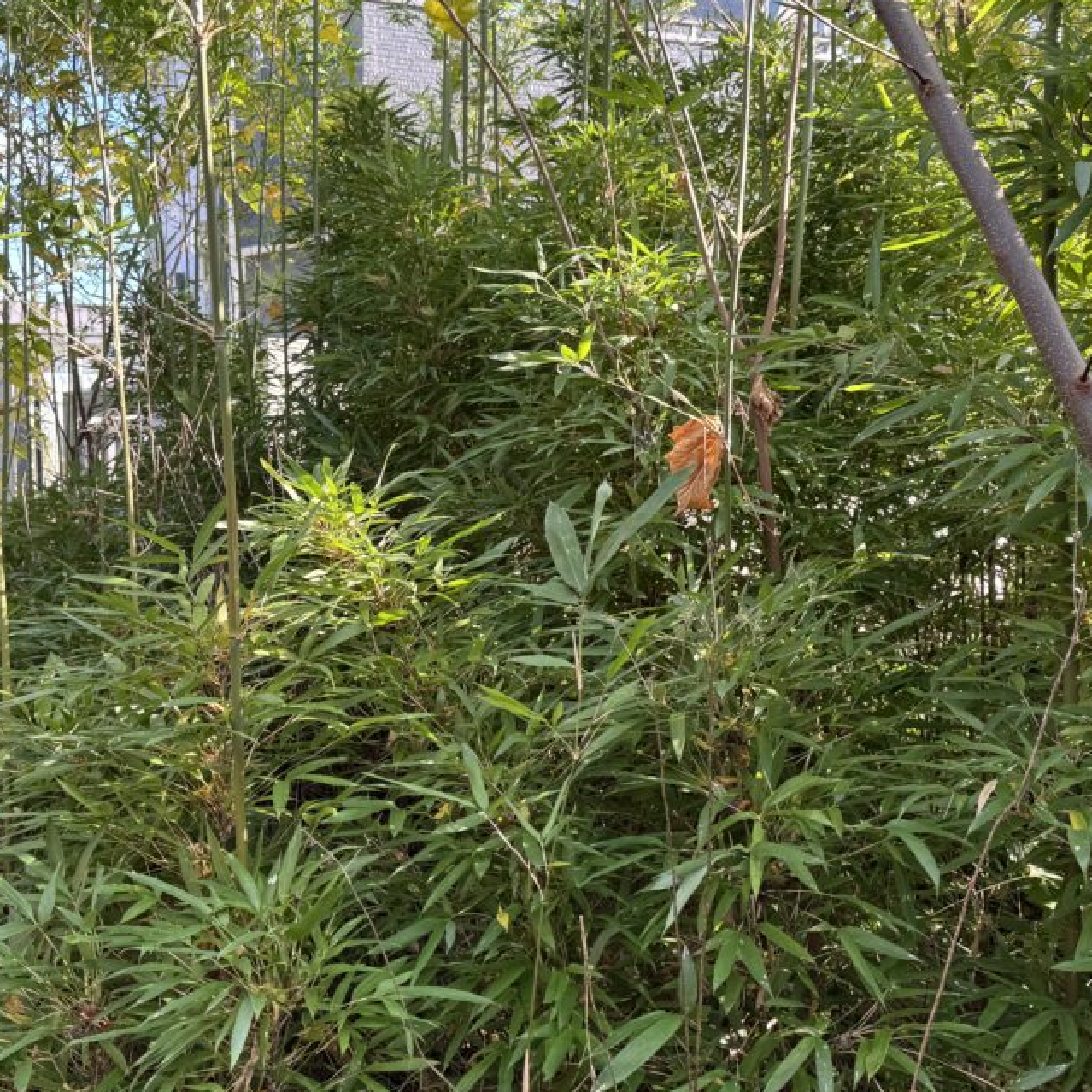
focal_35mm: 34
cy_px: 550
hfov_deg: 48.4
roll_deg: -0.8
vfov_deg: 48.5
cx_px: 497
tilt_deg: -3.0
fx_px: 1213
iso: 80
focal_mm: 6.76
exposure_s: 1/163
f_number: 1.78
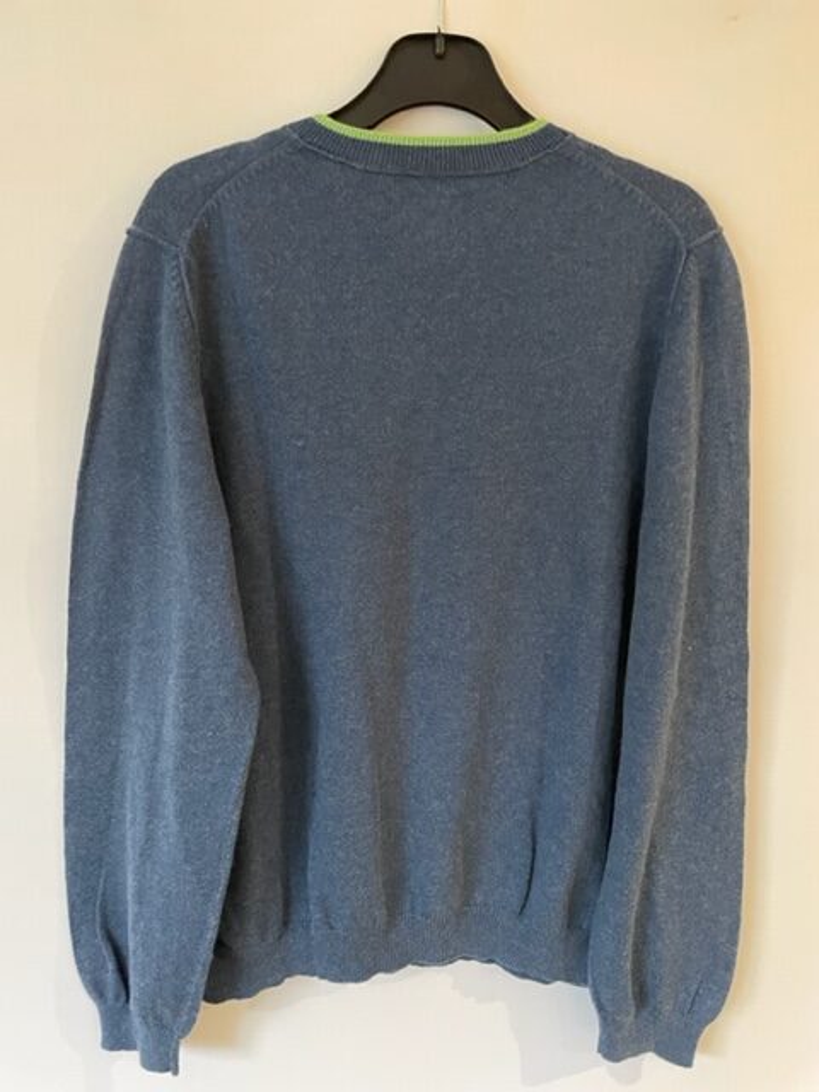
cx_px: 410
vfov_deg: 67.3
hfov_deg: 53.1
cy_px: 546
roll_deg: -2.9
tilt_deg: -9.1
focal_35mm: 26
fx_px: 820
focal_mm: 4.2
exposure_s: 1/33
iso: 640
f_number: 1.6
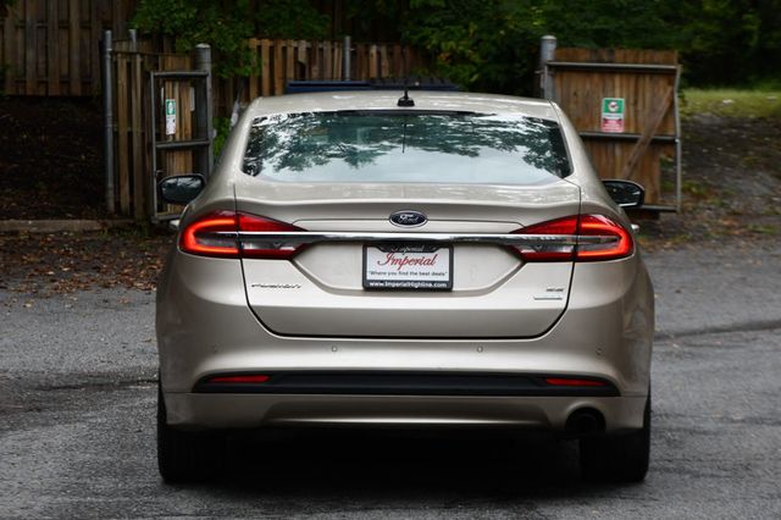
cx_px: 390
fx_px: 2797
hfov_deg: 15.9
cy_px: 260
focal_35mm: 129
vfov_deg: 10.6
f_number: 5.6
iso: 280
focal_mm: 86
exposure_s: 1/250
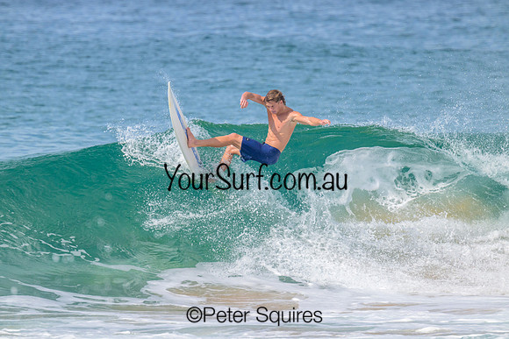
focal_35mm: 800
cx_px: 254
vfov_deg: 1.7
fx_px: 11313
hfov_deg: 2.6
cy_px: 170
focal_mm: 800
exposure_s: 1/2000
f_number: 11
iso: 900
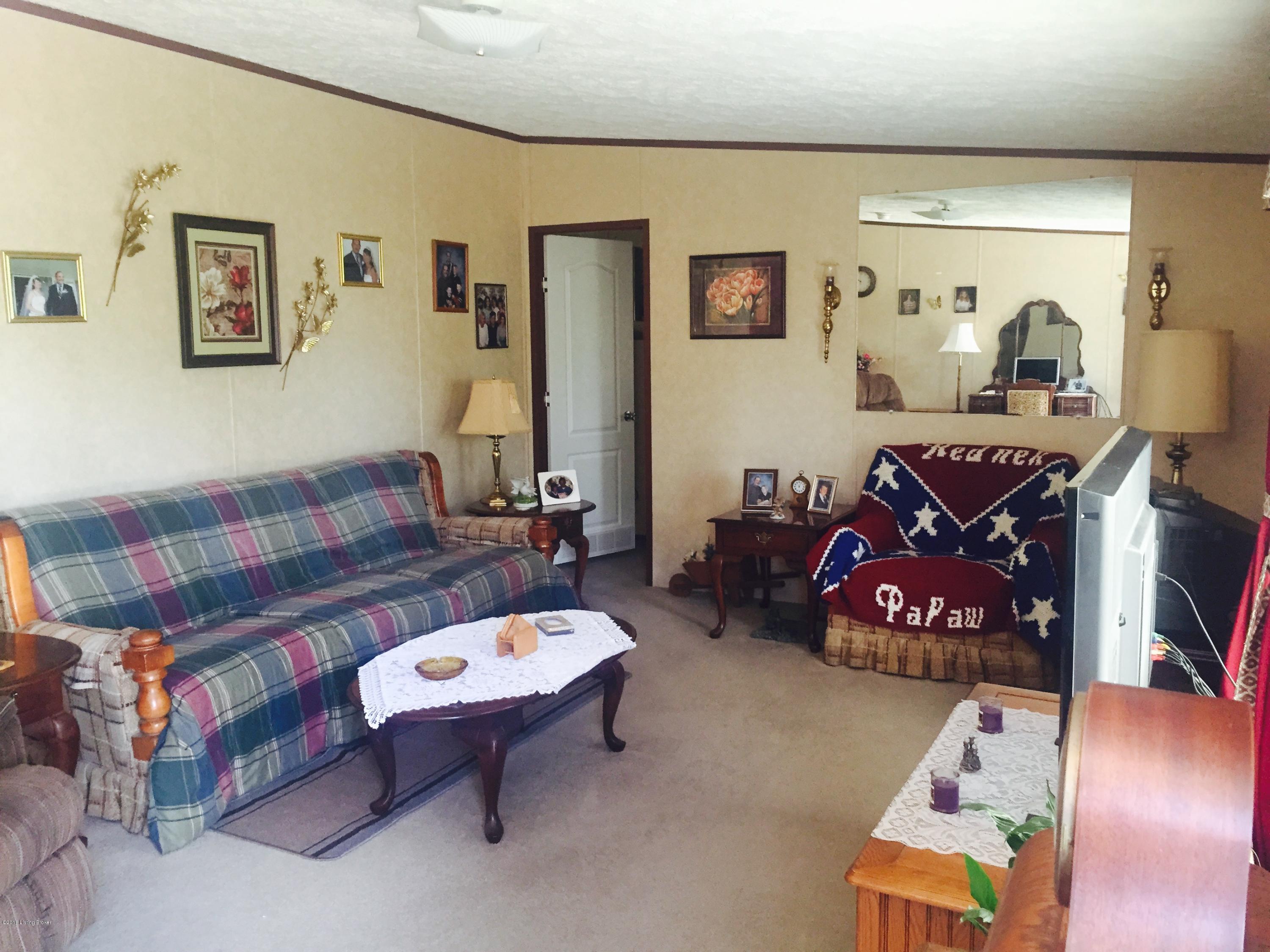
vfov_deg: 48.2
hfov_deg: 61.7
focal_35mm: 29
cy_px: 476
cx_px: 635
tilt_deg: -6.2
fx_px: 1064
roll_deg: -0.7
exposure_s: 1/30
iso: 125
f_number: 2.2
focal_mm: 4.15
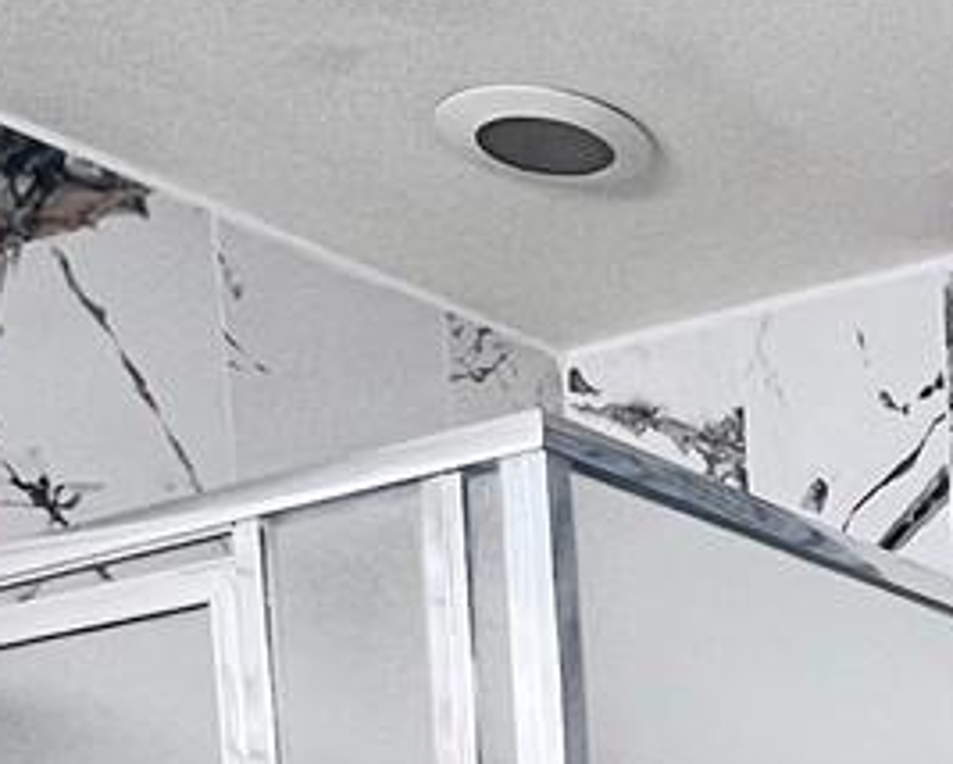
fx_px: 2145
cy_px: 1378
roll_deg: +2.1
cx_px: 1549
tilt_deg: -3.9
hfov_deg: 20.3
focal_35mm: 76
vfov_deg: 16.7
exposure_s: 1/60
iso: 200
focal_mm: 1.57
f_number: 1.8
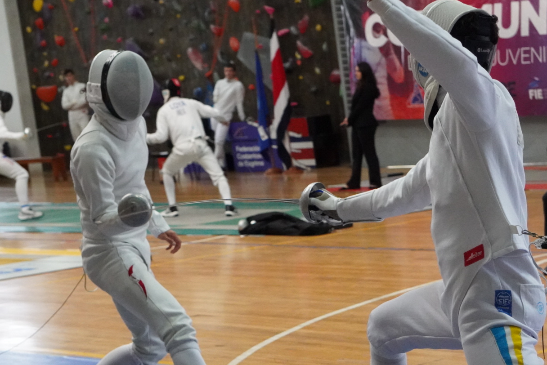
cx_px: 310
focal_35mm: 110
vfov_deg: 12.5
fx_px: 1667
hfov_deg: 18.6
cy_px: 213
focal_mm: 55
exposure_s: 1/400
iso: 8000
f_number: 5.6
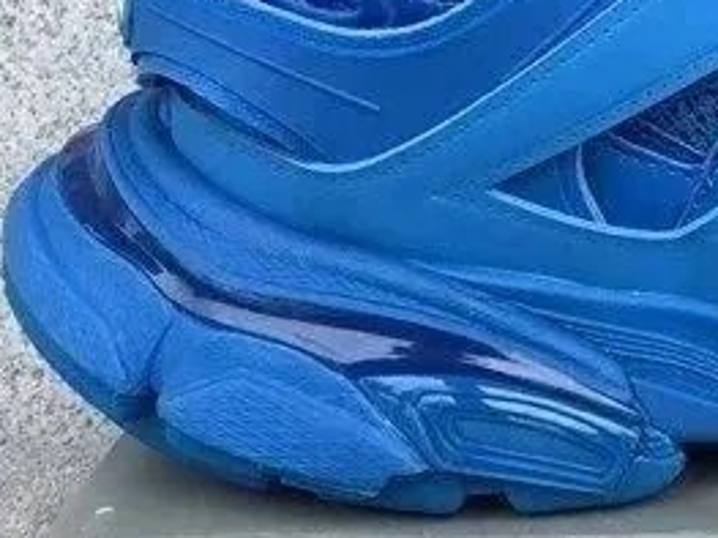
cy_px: 356
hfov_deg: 17.6
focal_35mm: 106
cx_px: 887
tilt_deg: -22.1
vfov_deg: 13.9
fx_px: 2198
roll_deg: +0.1
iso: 25
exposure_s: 1/443
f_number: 2.4
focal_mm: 3.3
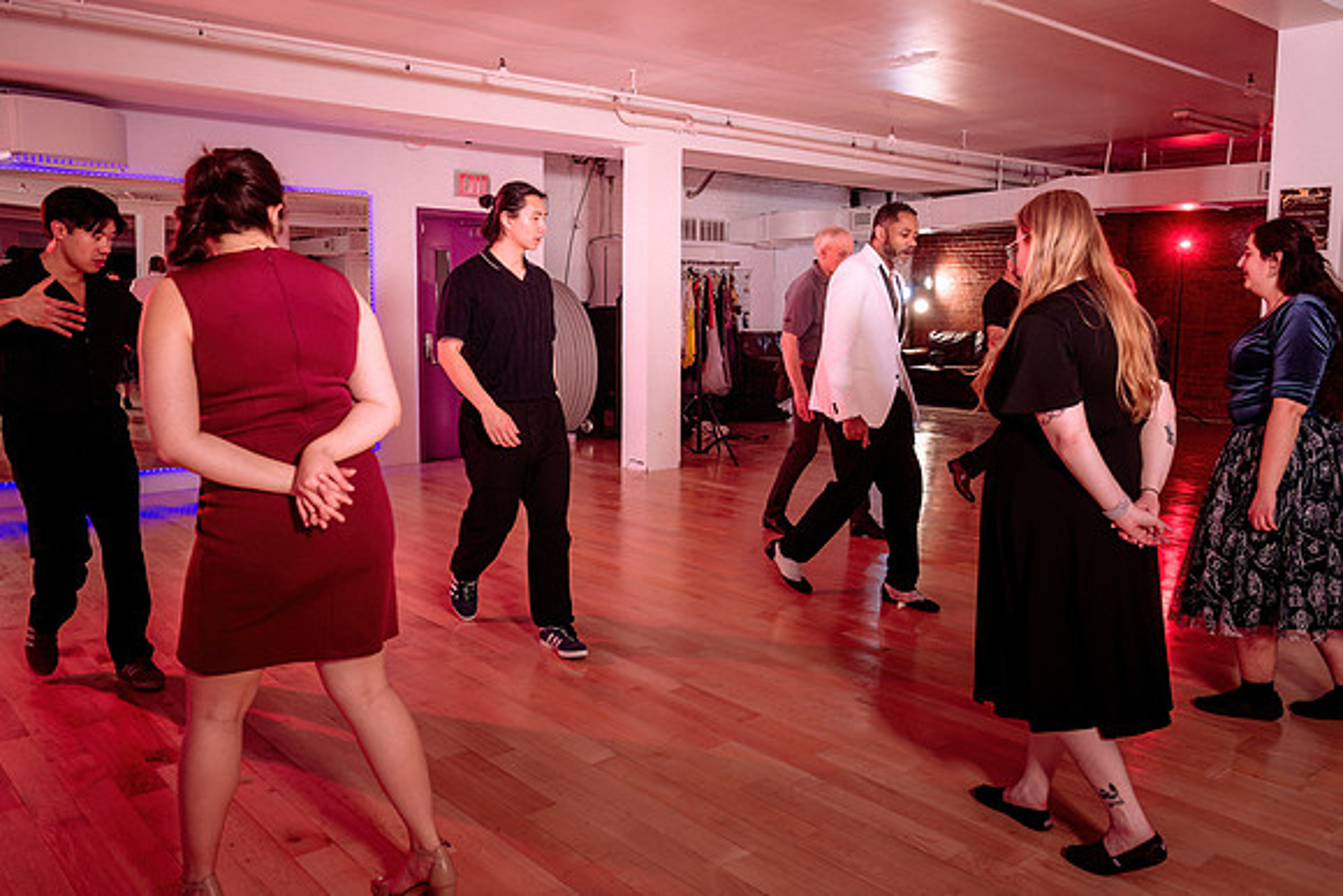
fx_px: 1137
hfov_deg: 61.1
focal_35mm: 30
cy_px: 408
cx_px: 689
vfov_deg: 43.0
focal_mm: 28
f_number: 4
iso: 640
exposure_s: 1/160
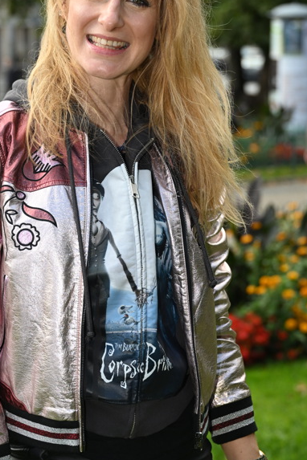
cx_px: 116
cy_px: 232
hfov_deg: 13.3
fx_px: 1317
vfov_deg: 19.8
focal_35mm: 103
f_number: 3.5
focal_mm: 57
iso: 500
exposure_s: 1/1600
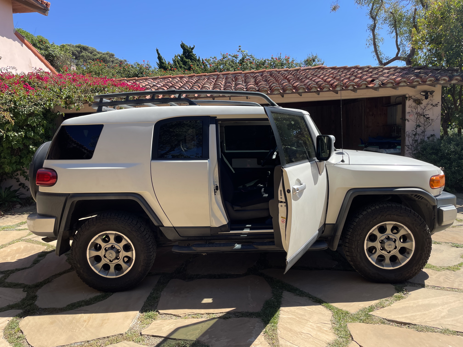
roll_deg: +3.0
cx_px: 232
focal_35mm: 26
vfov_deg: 53.1
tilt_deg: -6.2
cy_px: 174
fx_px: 348
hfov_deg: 67.3
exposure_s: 1/1916
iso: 32
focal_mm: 4.2
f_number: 1.6
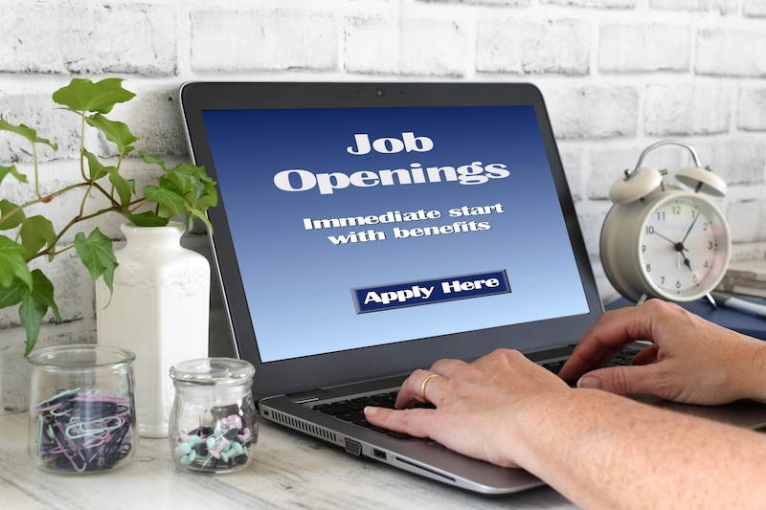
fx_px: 1276
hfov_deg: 33.4
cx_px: 383
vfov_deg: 22.6
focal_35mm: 60
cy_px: 255
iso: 400
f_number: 7.1
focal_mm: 40
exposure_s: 1/50
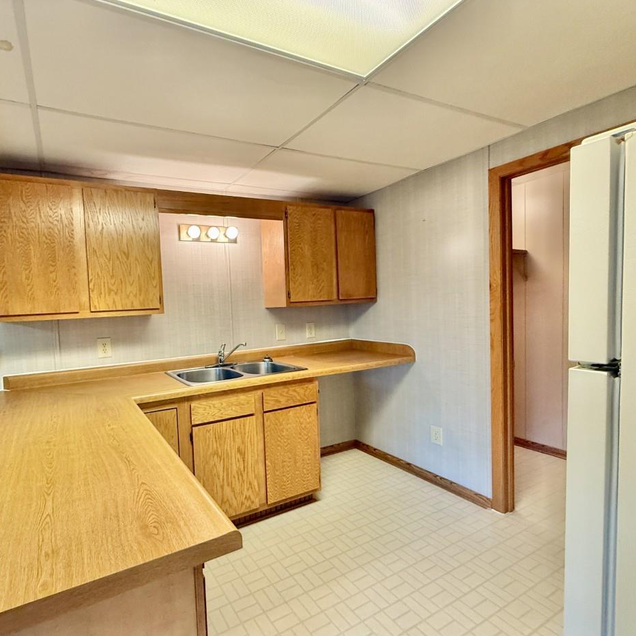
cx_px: 224
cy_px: 326
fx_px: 353
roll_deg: +2.6
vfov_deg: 84.0
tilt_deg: -1.9
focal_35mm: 17
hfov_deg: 81.7
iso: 320
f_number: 2.2
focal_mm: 2.22
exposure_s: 1/120
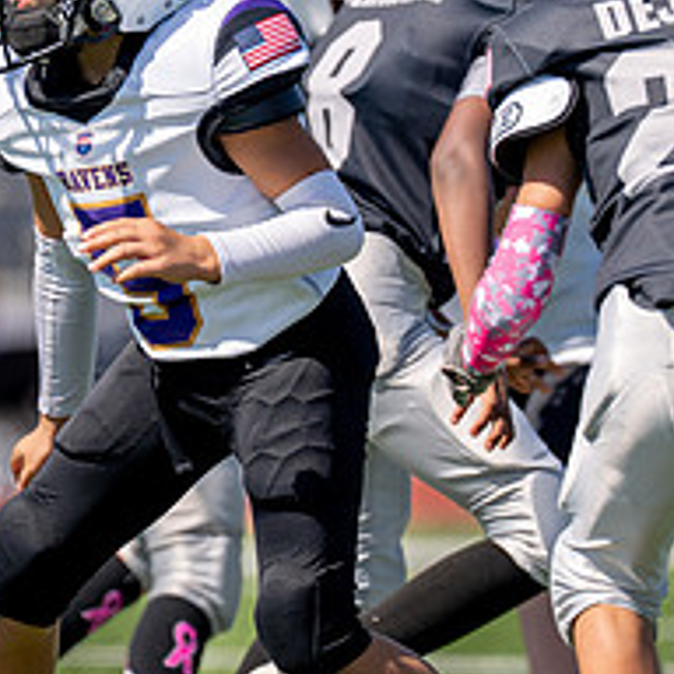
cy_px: 168
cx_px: 314
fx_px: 14010
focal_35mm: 636
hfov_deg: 2.8
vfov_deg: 2.8
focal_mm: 200
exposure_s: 1/4000
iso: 200
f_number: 2.8
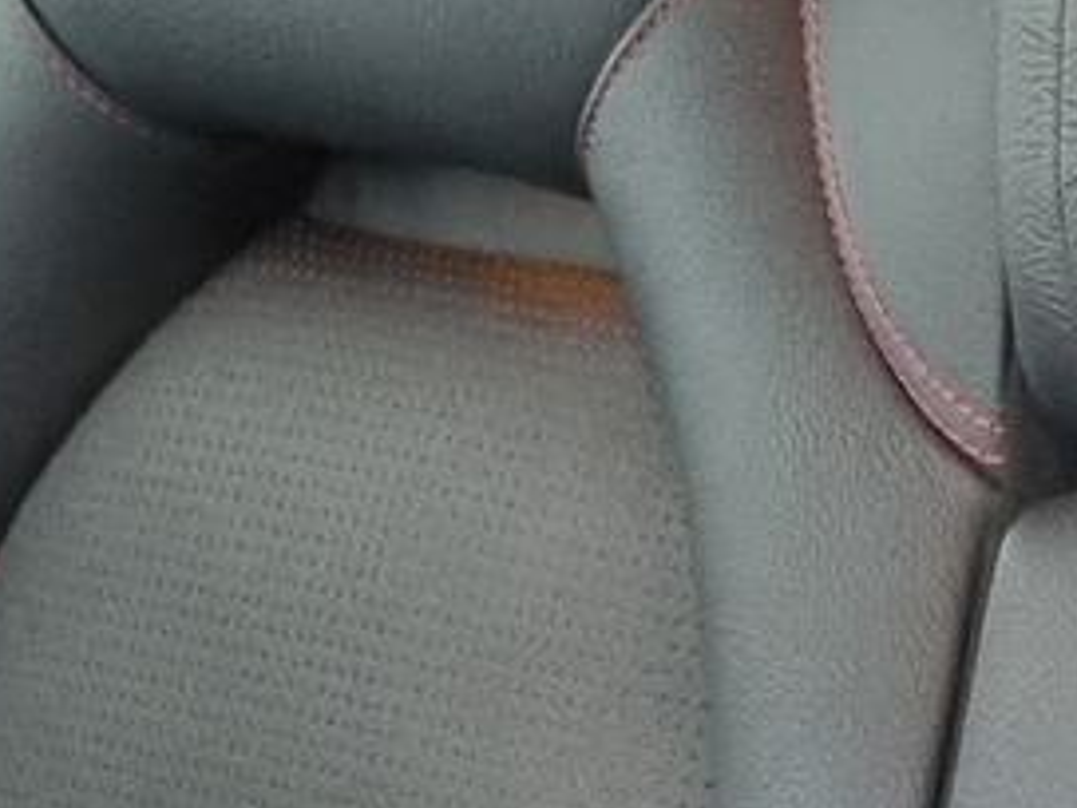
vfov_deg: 7.4
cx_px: 1782
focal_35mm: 193
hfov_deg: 9.8
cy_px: 1691
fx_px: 6005
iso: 640
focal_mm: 5.4
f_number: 1.8
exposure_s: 1/40
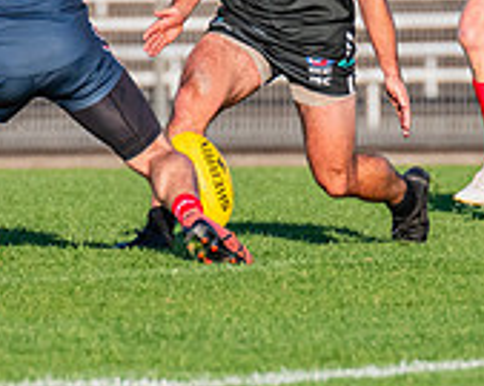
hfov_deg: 1.2
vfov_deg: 1.0
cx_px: 149
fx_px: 23235
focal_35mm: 1623
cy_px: 103
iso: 800
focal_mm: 420
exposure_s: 1/1600
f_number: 8
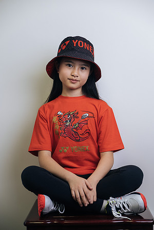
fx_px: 533
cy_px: 115
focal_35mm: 83
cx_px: 77
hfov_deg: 16.5
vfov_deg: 24.5
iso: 400
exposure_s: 1/125
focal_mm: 55
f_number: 3.2
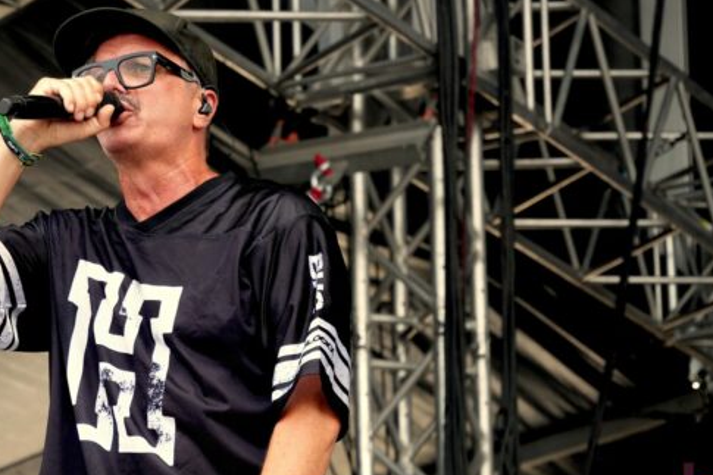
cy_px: 301
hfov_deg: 10.8
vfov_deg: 7.2
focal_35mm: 190
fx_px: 3762
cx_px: 203
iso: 320
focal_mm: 80
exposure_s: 1/160
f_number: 5
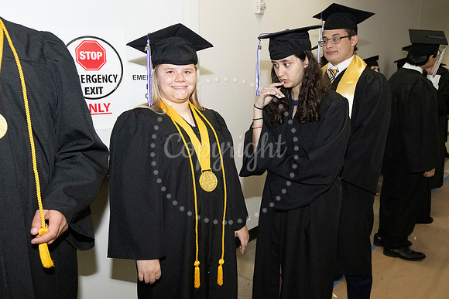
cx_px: 224
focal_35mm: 30
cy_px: 150
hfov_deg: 61.9
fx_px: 374
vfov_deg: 43.6
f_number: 7.1
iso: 6400
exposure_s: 1/200
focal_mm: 30
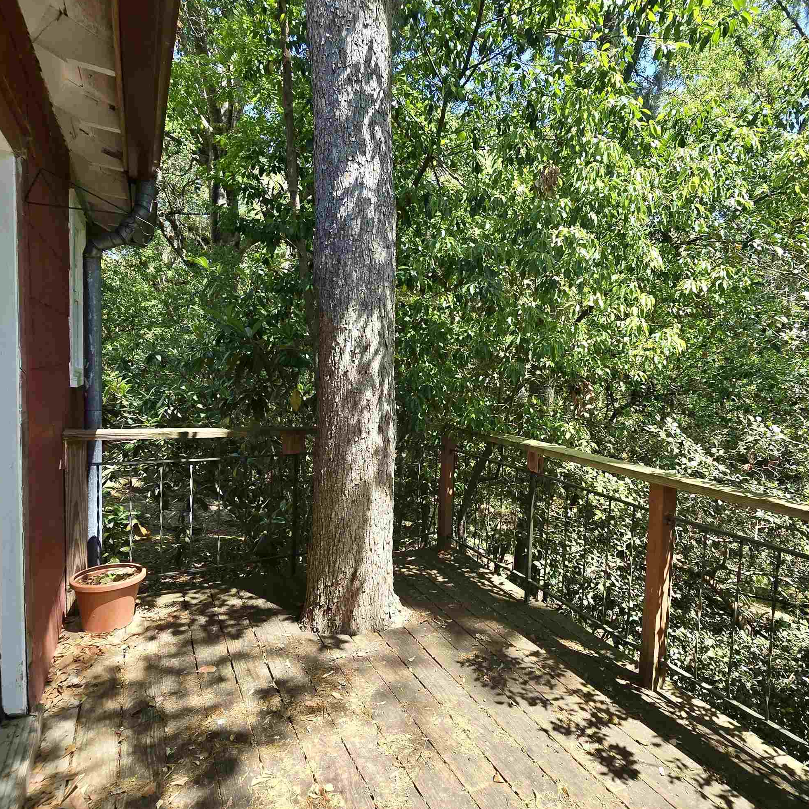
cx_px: 458
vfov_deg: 80.7
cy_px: 411
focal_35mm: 18
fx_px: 476
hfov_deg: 80.3
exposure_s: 1/348
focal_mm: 2.2
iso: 50
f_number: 2.2
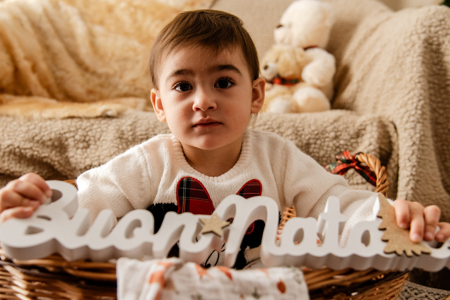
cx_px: 208
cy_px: 141
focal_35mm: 38
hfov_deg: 50.6
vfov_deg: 35.1
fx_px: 475
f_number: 4
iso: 400
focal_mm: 32
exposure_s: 1/80
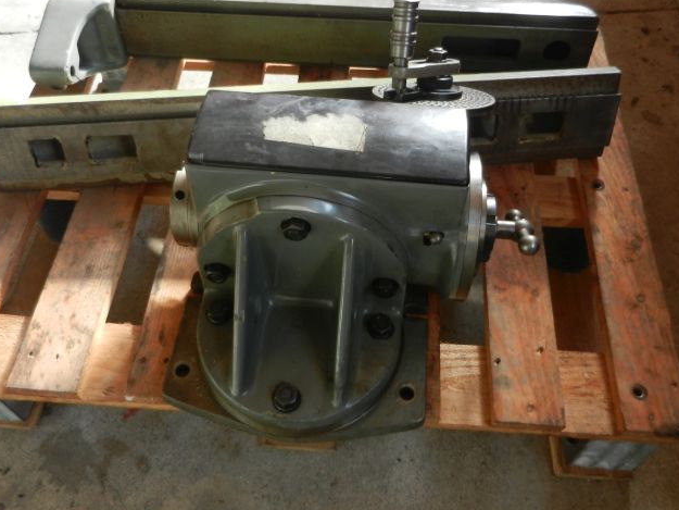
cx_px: 336
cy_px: 236
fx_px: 628
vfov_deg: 44.1
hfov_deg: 56.8
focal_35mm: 32
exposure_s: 1/30
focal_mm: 4.5
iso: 160
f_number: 3.5
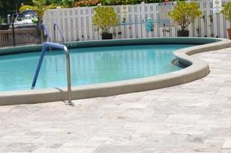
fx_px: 635
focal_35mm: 99
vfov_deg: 13.8
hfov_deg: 20.4
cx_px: 43
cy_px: 54
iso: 100
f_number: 9
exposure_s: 1/250
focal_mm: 18
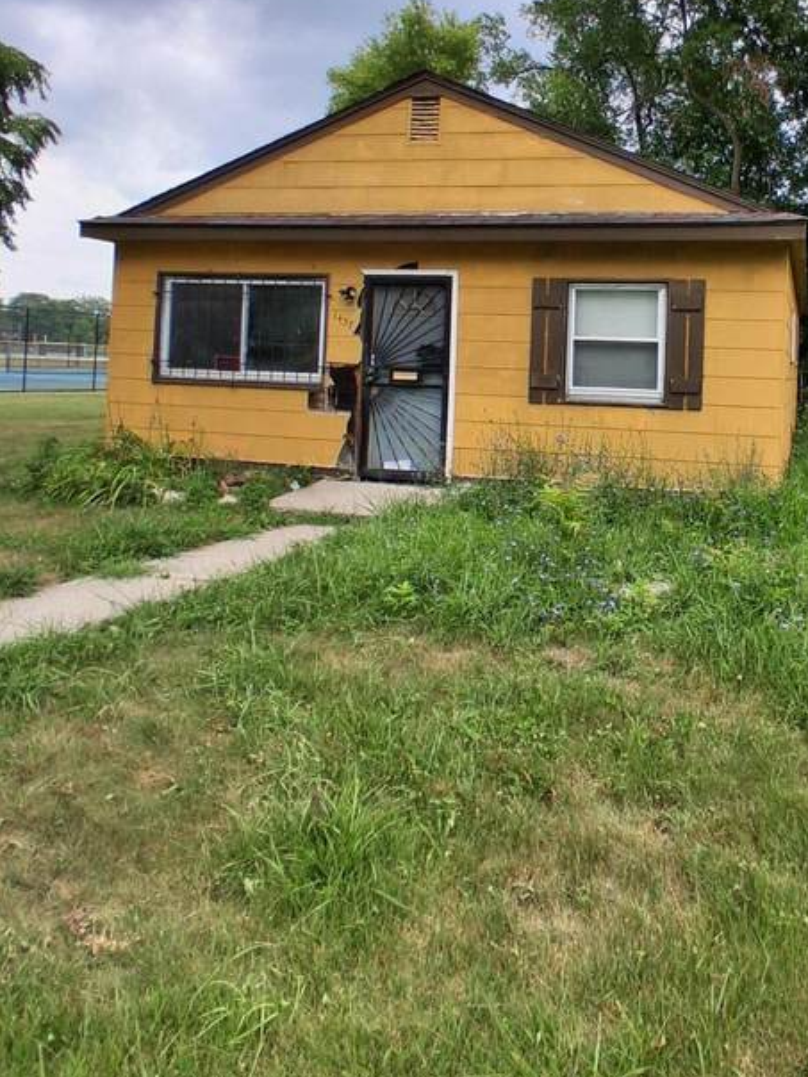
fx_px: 840
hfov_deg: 49.2
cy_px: 346
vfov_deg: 63.4
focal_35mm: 27
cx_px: 612
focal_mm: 1.4
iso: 50
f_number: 2.2
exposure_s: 1/840
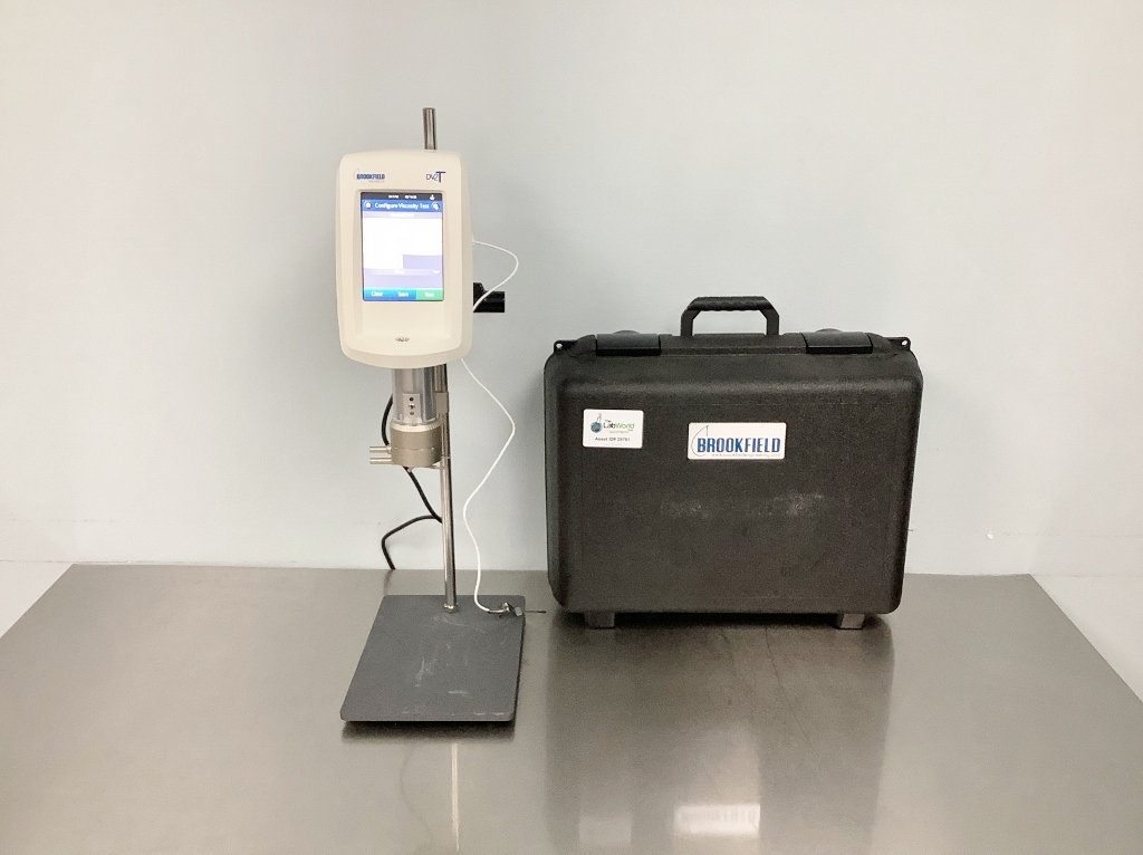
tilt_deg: -21.8
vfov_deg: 45.4
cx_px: 572
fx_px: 1023
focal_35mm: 31
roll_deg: +0.0
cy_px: 428
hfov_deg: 58.4
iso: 100
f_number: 2.4
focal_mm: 3.3
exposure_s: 1/60
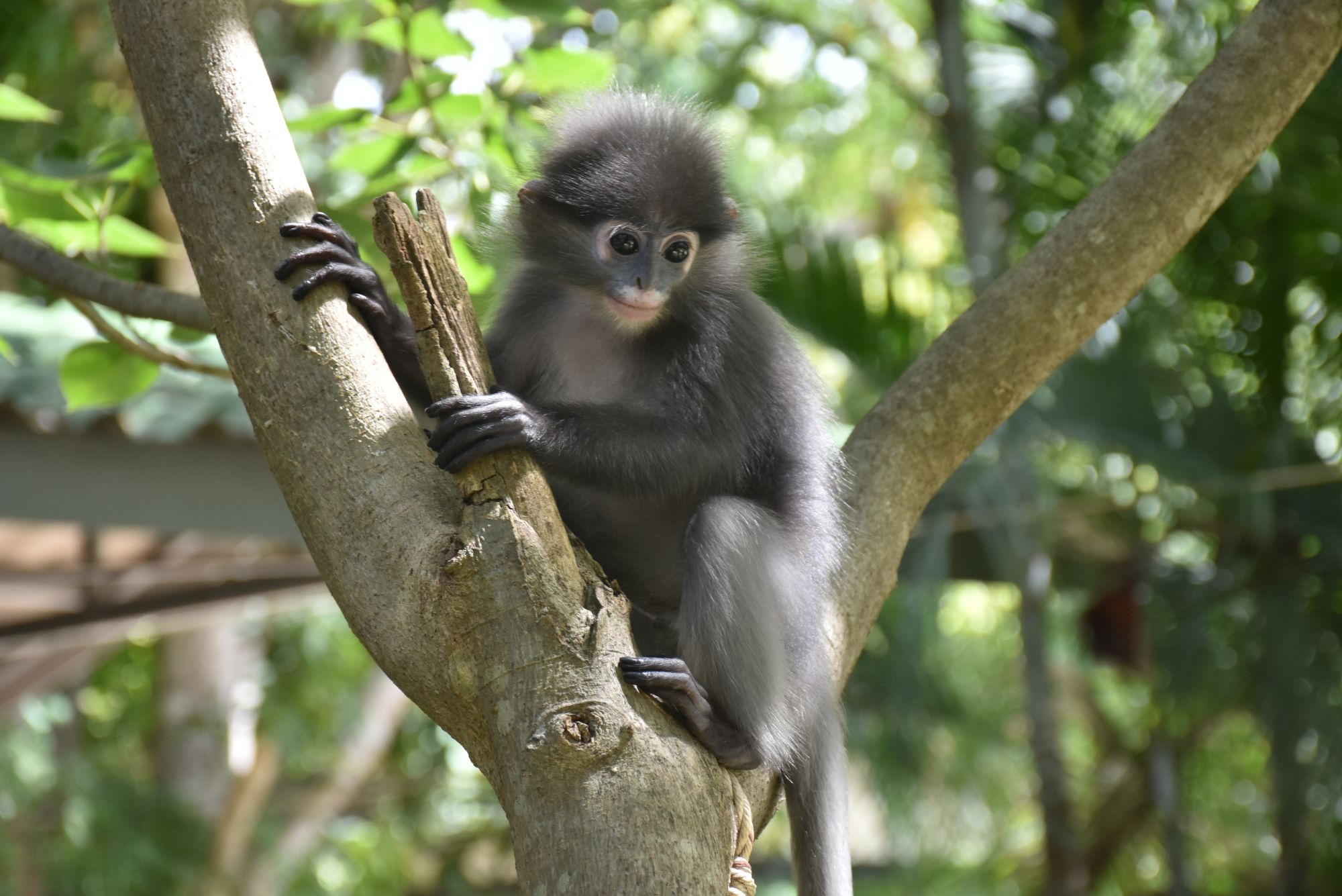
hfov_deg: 15.2
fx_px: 5034
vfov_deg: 10.2
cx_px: 671
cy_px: 448
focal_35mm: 135
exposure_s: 1/200
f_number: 8
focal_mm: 90
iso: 400
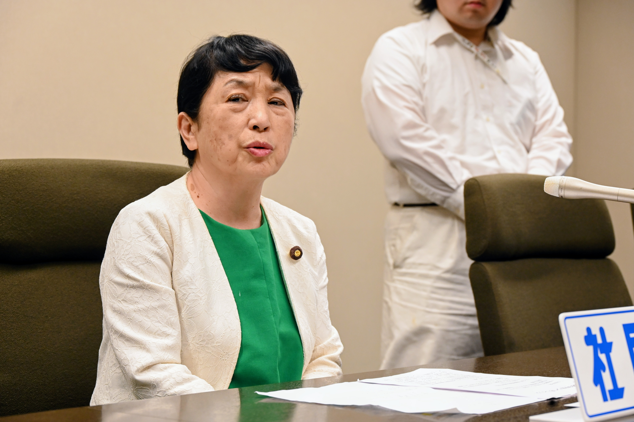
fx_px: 1390
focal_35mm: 79
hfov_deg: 25.7
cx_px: 317
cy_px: 211
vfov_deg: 17.3
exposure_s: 1/100
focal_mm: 79
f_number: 6.3
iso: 2500
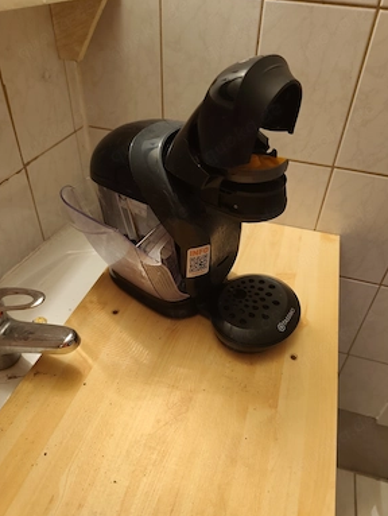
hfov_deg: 56.9
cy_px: 256
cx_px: 198
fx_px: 358
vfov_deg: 71.5
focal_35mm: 24
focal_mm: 6.19
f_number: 1.65
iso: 800
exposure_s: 1/33.3
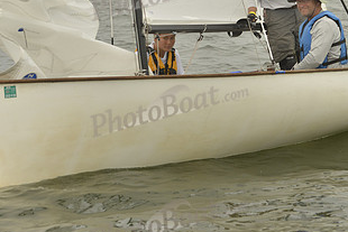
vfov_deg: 10.4
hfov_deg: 15.5
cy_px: 34
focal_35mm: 131
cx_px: 308
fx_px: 1267
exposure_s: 1/2500
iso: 400
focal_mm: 70
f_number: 5.6
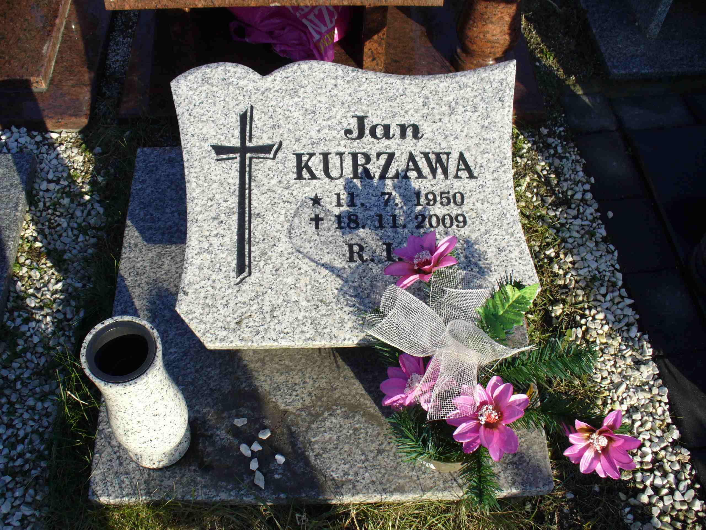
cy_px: 265
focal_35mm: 37
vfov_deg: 38.7
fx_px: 755
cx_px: 353
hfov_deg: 50.1
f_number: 5.6
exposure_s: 1/200
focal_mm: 6.1
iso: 80
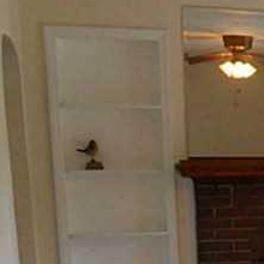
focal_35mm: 90
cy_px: 271
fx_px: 777
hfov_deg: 16.8
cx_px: 440
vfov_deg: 18.7
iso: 500
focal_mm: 5
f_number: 2.7
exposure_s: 1/125
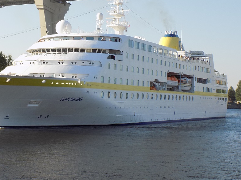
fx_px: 550
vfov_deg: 18.7
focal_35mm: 79
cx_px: 78
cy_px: 86
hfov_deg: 24.6
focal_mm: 9.3
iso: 80
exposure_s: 1/500
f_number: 3.9
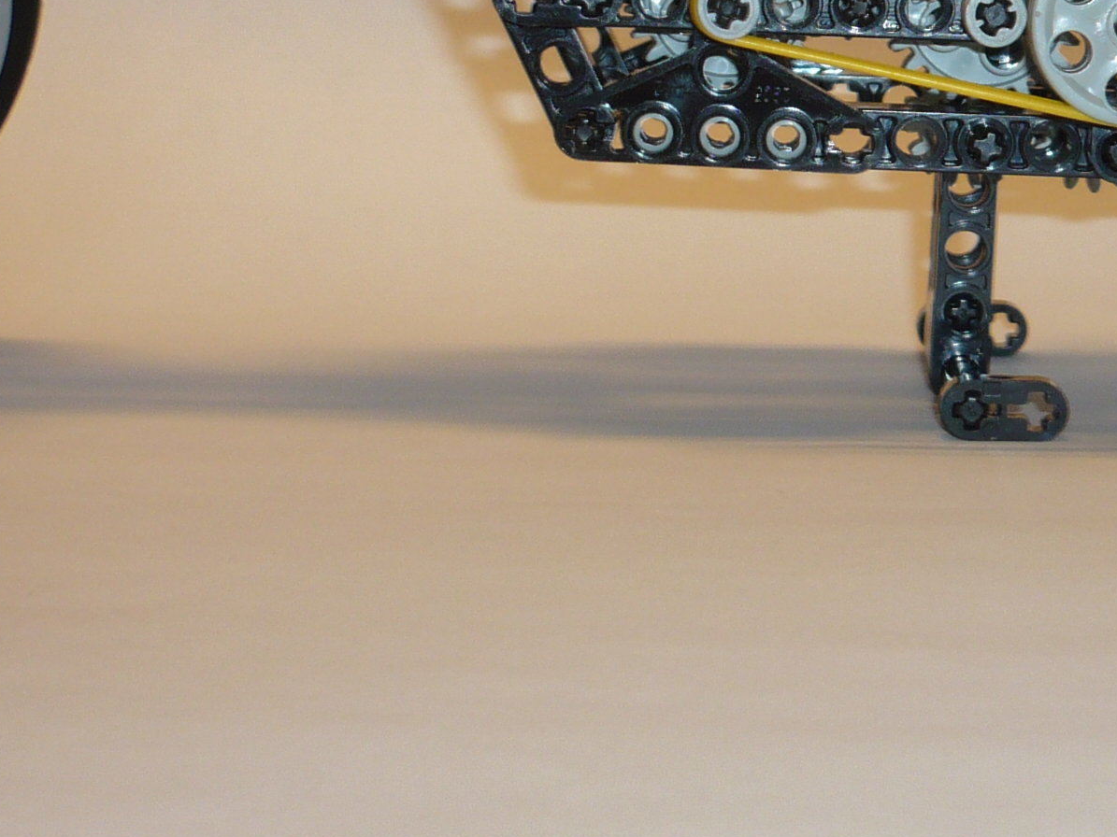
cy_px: -55
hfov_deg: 21.7
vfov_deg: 16.0
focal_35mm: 90
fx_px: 2904
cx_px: 779
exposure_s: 1/30
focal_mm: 5.8
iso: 100
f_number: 2.8
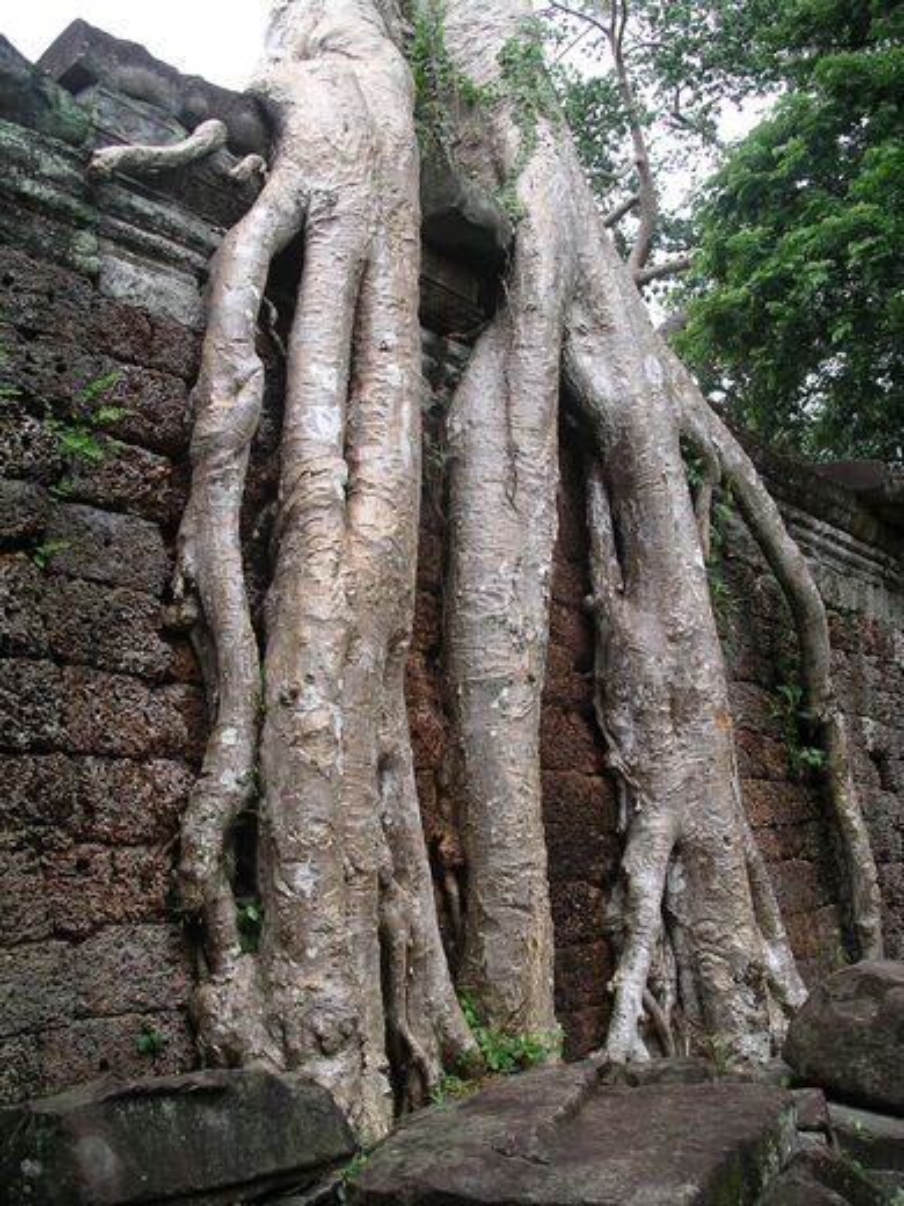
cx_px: 452
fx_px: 1288
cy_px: 603
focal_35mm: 37
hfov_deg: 38.7
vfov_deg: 50.1
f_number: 3.2
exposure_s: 1/314
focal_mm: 7.8
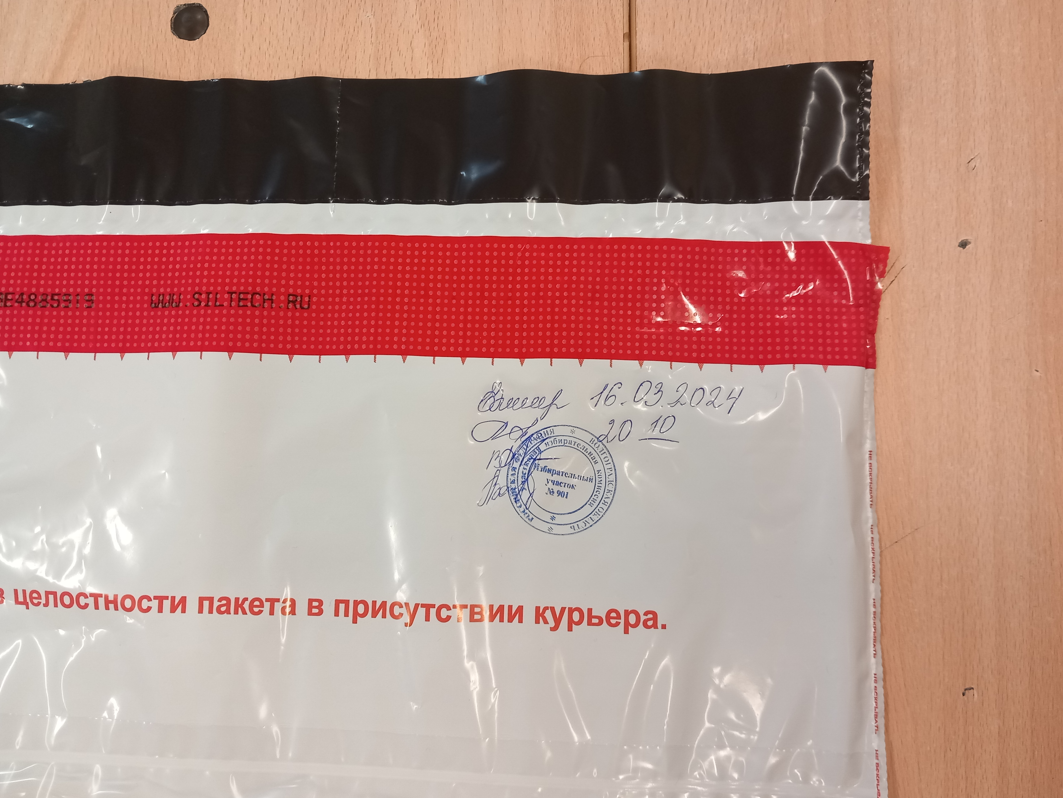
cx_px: 530
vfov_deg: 49.7
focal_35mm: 28
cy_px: 410
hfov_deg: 63.4
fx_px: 860
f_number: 1.8
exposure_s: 1/33.3
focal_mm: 4
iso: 250
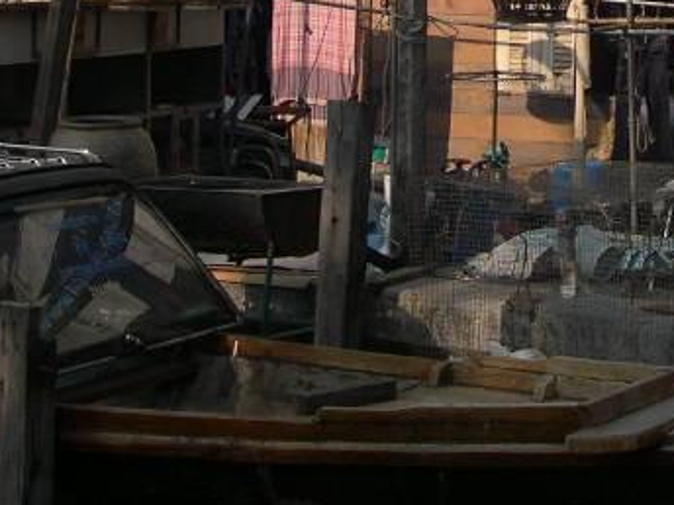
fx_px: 2434
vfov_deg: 11.5
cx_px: 672
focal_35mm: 125
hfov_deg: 15.5
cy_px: -207
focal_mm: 9
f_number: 8
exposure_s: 1/152
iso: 100
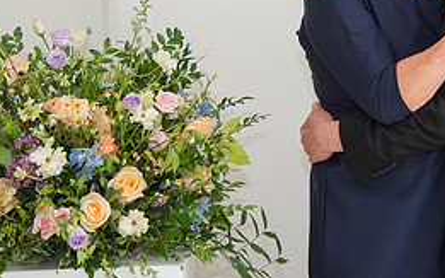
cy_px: -52
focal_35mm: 126
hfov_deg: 16.3
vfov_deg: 10.2
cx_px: 417
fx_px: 1528
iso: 200
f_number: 4
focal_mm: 50
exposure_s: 1/200
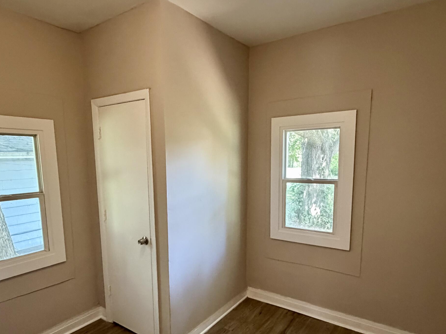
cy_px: 203
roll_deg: +0.3
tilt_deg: -9.7
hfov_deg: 73.9
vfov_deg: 58.3
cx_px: 219
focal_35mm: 23
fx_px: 296
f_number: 2.2
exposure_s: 1/60
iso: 800
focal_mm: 2.22
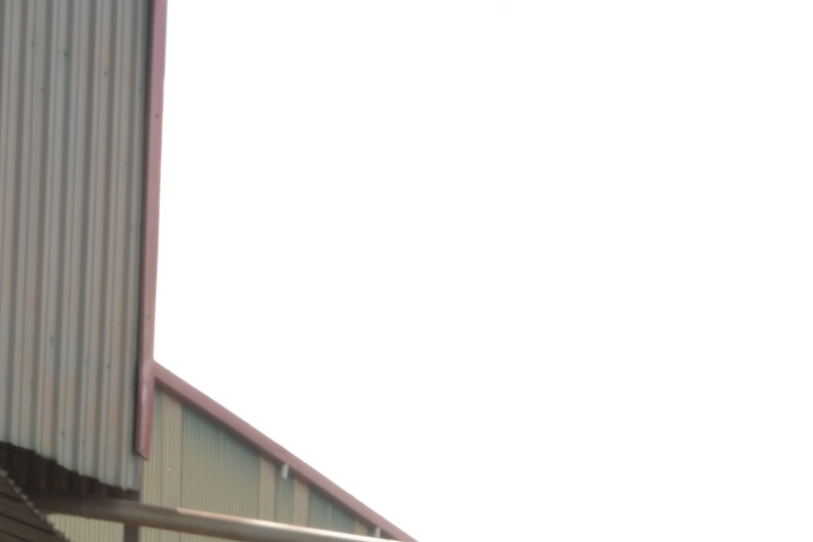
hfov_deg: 11.0
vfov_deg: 7.2
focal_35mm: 187
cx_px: 588
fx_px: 4212
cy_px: 918
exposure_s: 1/125
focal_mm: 47.4
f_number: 20
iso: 640
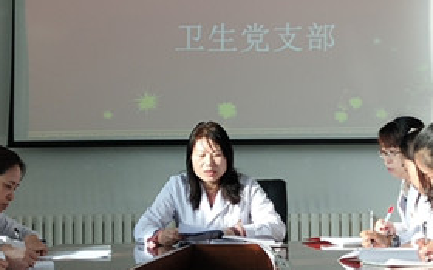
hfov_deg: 14.8
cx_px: 221
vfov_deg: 9.3
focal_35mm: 141
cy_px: 97
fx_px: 1664
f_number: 1.8
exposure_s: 1/100
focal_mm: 3.95
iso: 145
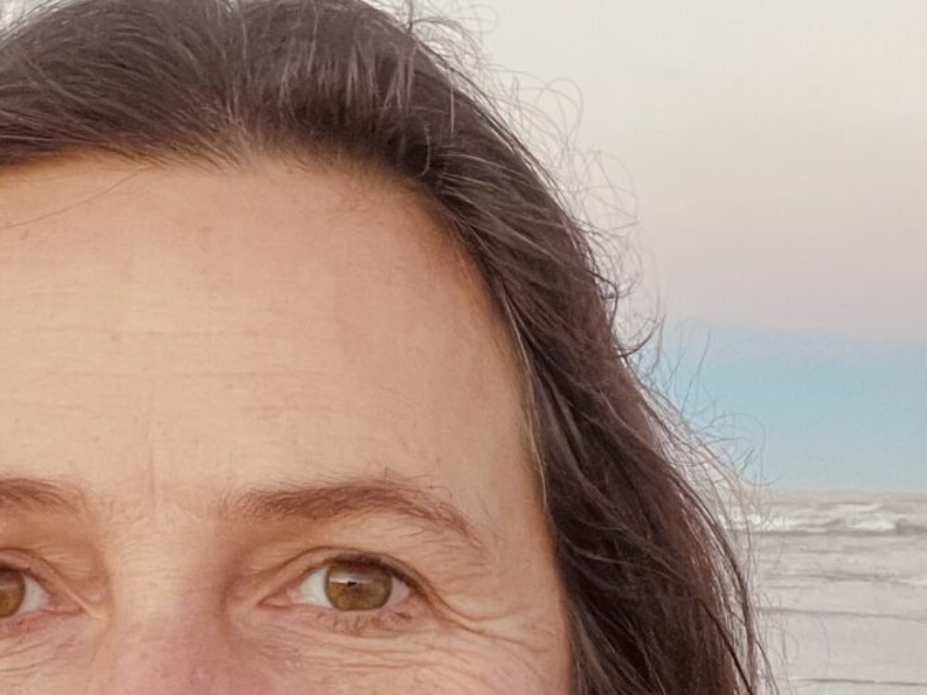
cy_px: 555
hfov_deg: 22.5
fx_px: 2330
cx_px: 523
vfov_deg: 16.8
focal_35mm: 87
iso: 160
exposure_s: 1/60
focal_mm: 2.71
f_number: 2.2
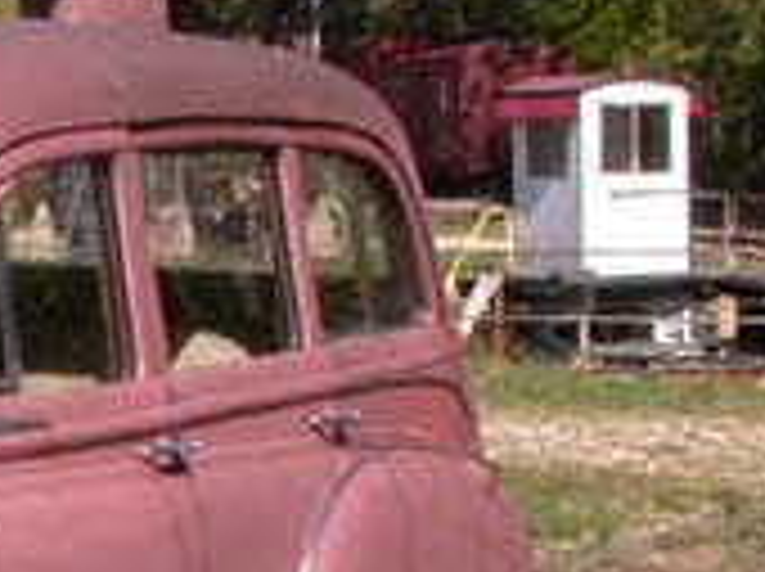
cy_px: 676
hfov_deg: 10.5
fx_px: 3950
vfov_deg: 8.2
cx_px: -576
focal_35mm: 179
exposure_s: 1/289
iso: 100
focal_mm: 7.85
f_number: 7.5
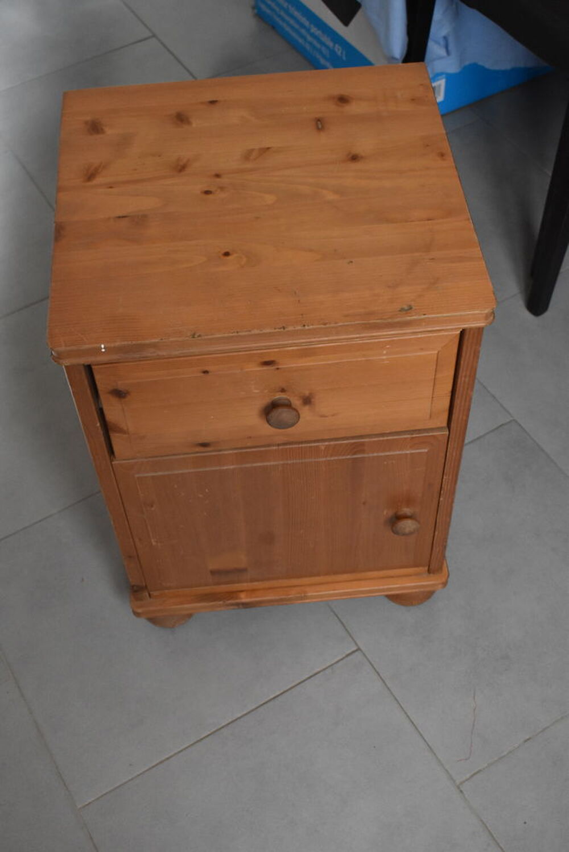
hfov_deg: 29.9
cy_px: 426
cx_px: 284
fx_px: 1066
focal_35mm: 45
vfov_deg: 43.6
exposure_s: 1/200
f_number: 7.1
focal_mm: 30
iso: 2800
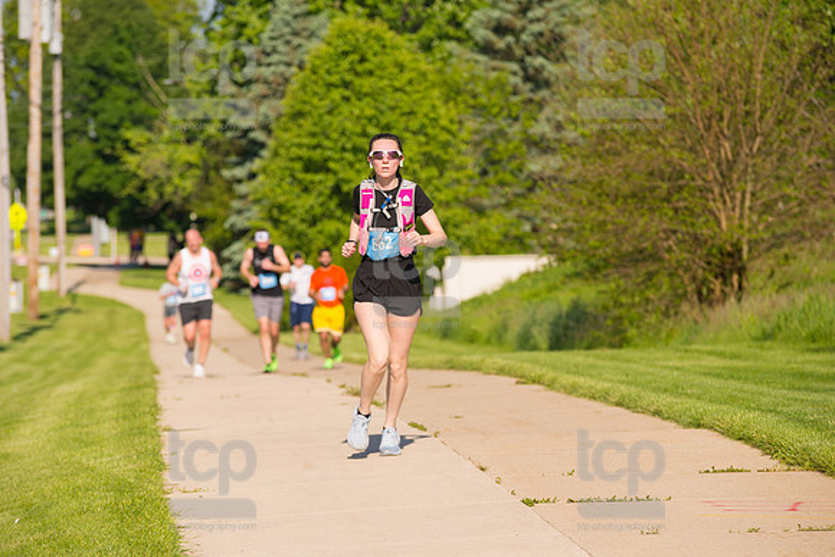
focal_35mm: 170
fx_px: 3944
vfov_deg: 8.1
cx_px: 418
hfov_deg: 12.1
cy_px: 278
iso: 400
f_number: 5.6
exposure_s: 1/2000
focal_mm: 170
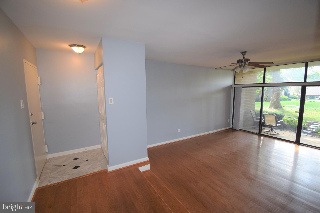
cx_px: 160
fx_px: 133
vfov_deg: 77.3
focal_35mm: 15
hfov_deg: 100.4
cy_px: 106
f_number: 5
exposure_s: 1/100
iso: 800
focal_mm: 10
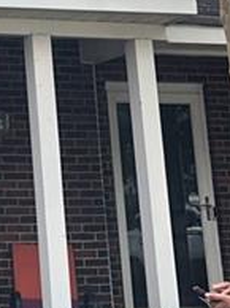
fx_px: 986
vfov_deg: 17.1
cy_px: -37
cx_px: -220
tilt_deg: +14.6
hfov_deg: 12.0
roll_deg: +0.7
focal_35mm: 111
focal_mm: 4
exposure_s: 1/631
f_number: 1.8
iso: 20
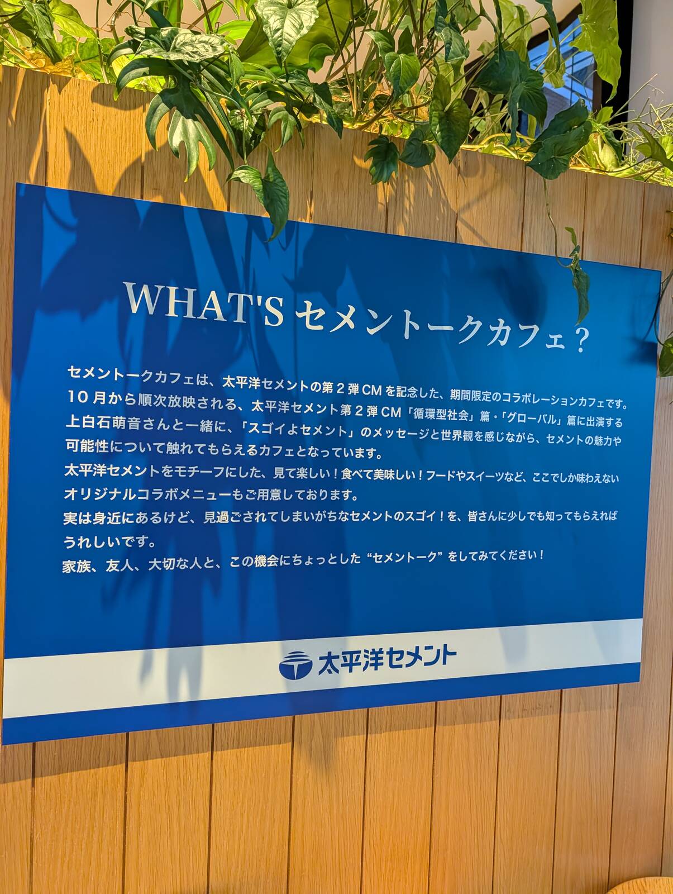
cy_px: 447
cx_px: 336
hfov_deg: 56.9
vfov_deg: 71.5
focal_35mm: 24
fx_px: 620
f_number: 1.68
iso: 610
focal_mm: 6.9
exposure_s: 1/100
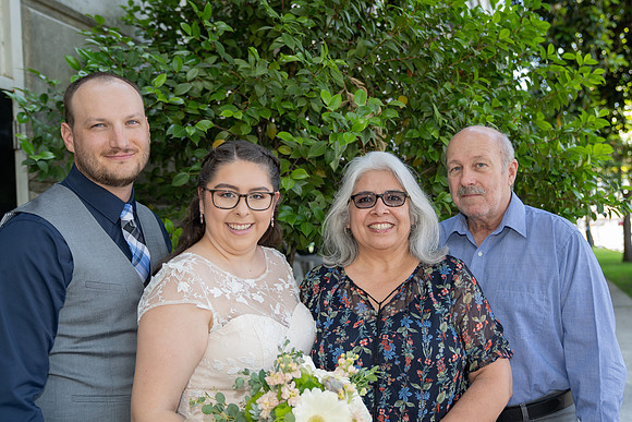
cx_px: 329
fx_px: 585
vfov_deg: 39.7
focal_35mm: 33
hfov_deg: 56.8
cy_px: 210
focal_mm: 31
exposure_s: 1/250
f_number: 3.2
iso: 500
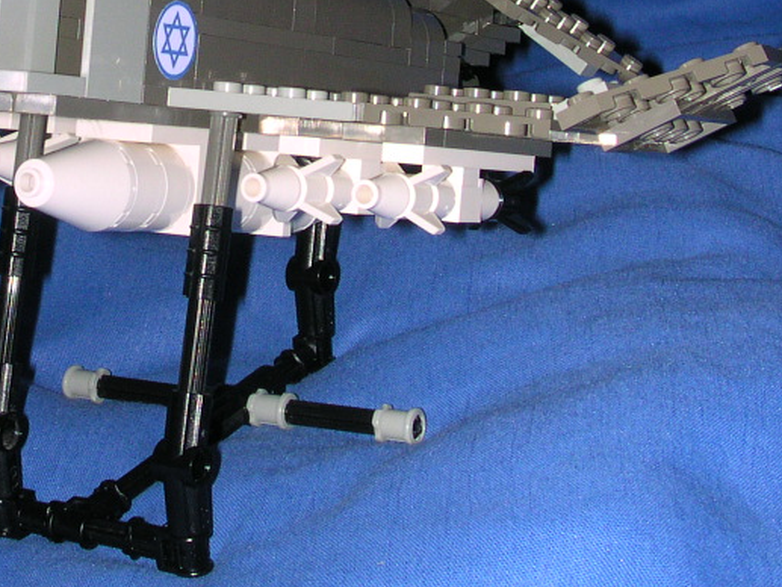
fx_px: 2192
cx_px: 135
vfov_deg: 15.1
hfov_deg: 20.0
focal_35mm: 97
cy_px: 44
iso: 100
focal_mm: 7.5
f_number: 5.2
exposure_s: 1/60
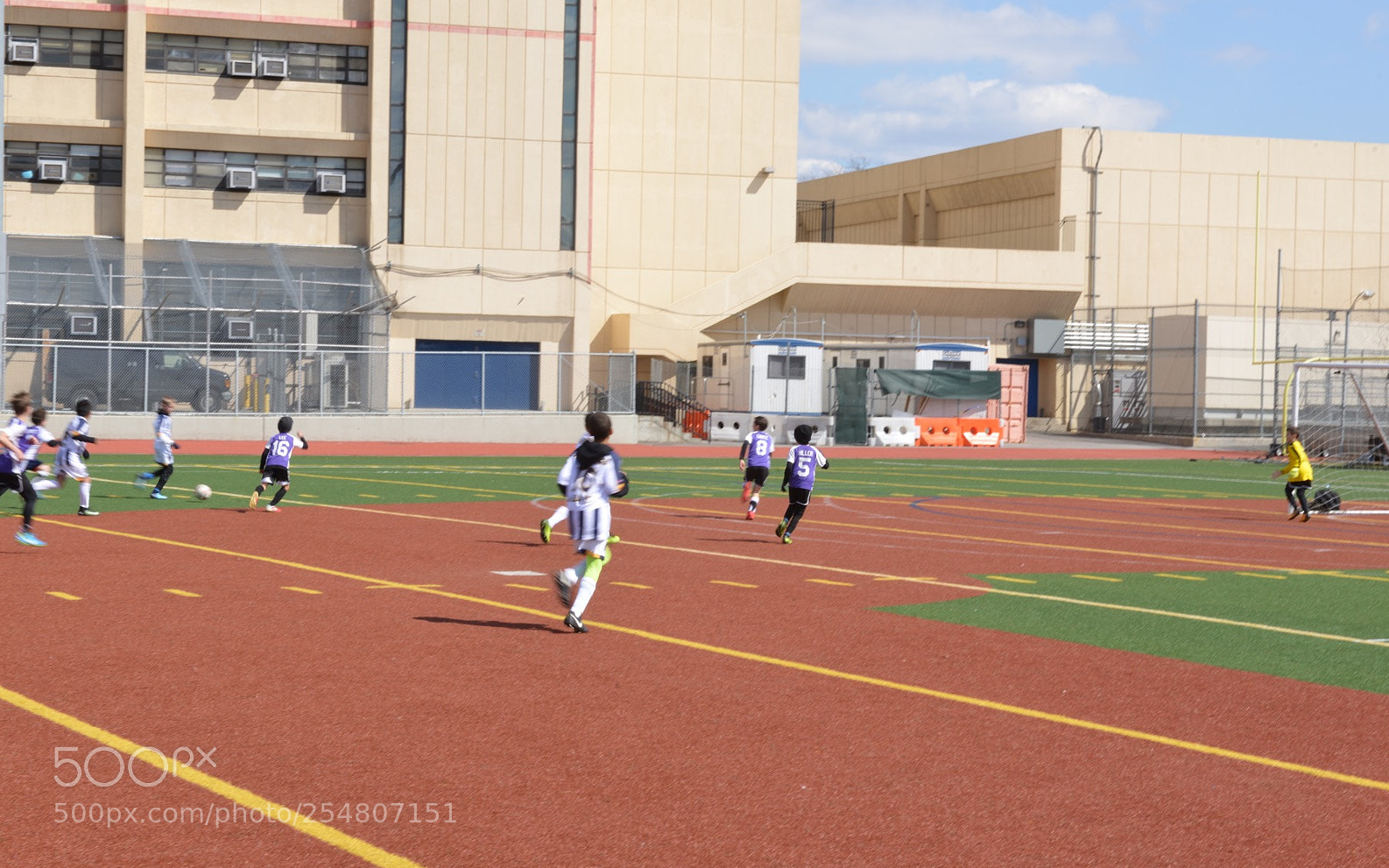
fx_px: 2725
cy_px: 415
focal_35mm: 72
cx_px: 700
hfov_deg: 28.6
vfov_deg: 18.1
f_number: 22
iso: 160
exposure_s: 1/50
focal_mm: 70
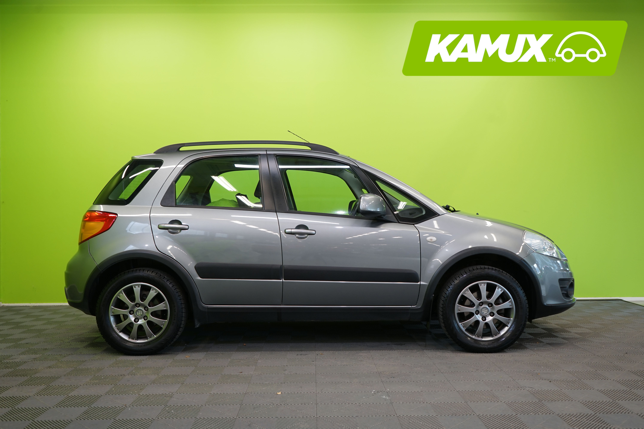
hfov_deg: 60.3
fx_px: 555
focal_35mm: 31
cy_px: 214
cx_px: 322
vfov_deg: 42.3
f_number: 5.6
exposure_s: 1/25
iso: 400
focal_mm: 31
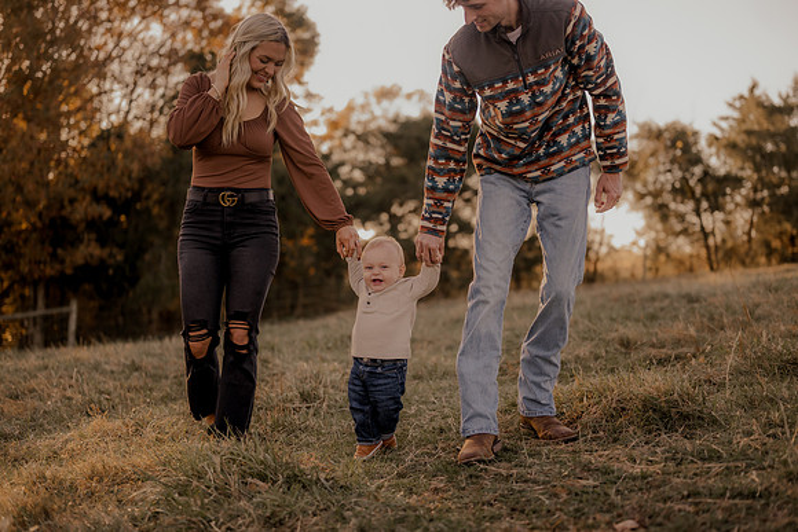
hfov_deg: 39.6
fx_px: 1109
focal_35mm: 50
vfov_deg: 27.0
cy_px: 266
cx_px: 399
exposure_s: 1/1250
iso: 250
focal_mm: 50
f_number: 1.8
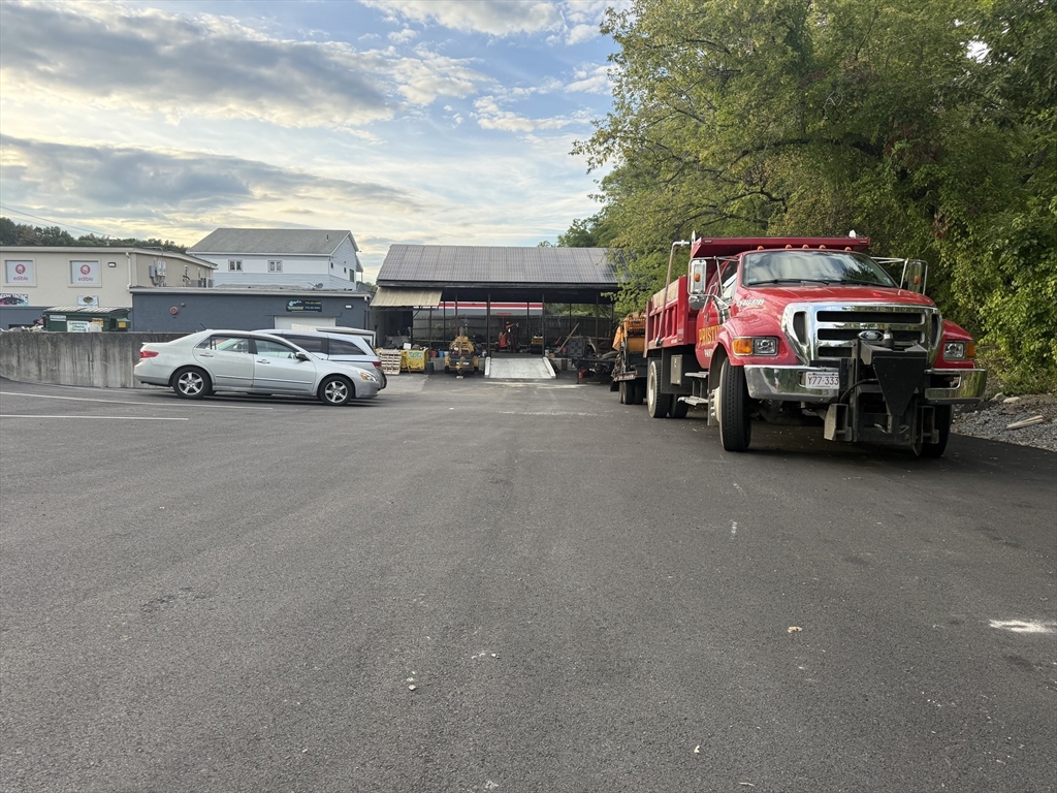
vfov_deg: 56.8
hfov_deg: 71.6
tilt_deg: -3.5
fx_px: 733
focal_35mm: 24
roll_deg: -0.5
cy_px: 396
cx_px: 528
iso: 100
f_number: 1.78
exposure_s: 1/967
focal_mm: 6.76
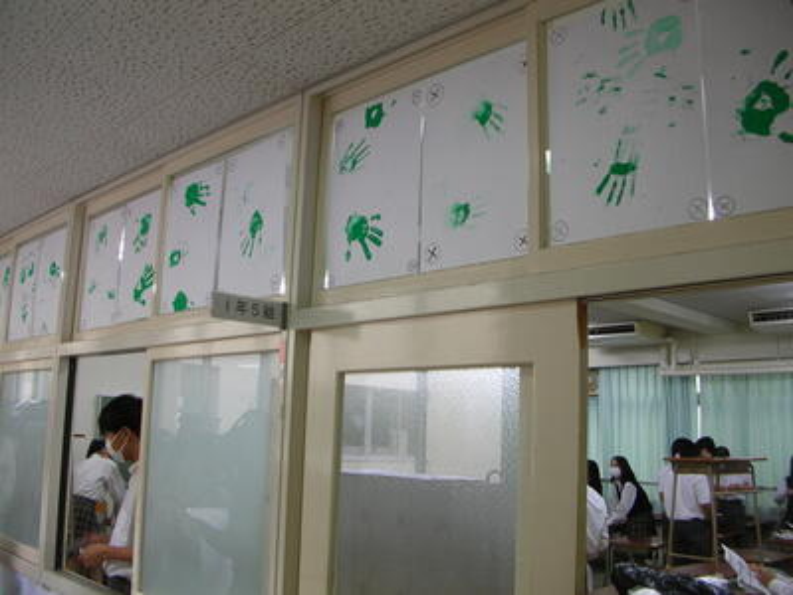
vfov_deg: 40.7
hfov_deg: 52.6
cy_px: 298
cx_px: 396
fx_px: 802
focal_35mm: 35
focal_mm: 5.8
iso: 50
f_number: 2.8
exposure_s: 1/19.1
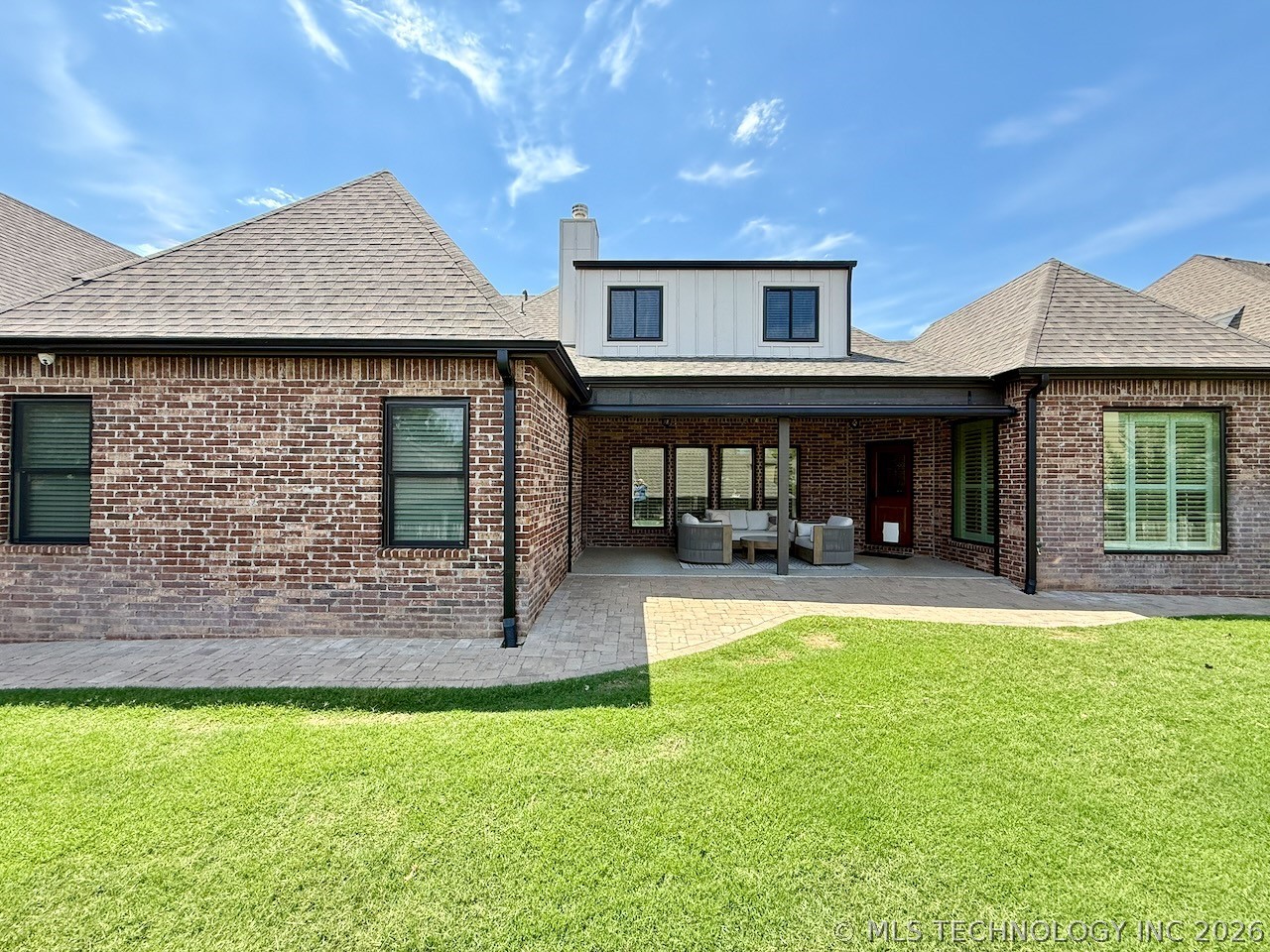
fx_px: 514
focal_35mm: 14
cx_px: 635
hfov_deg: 102.1
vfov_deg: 85.7
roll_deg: +0.0
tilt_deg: +0.6
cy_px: 476
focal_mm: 2.22
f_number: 2.2
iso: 64
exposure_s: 1/448
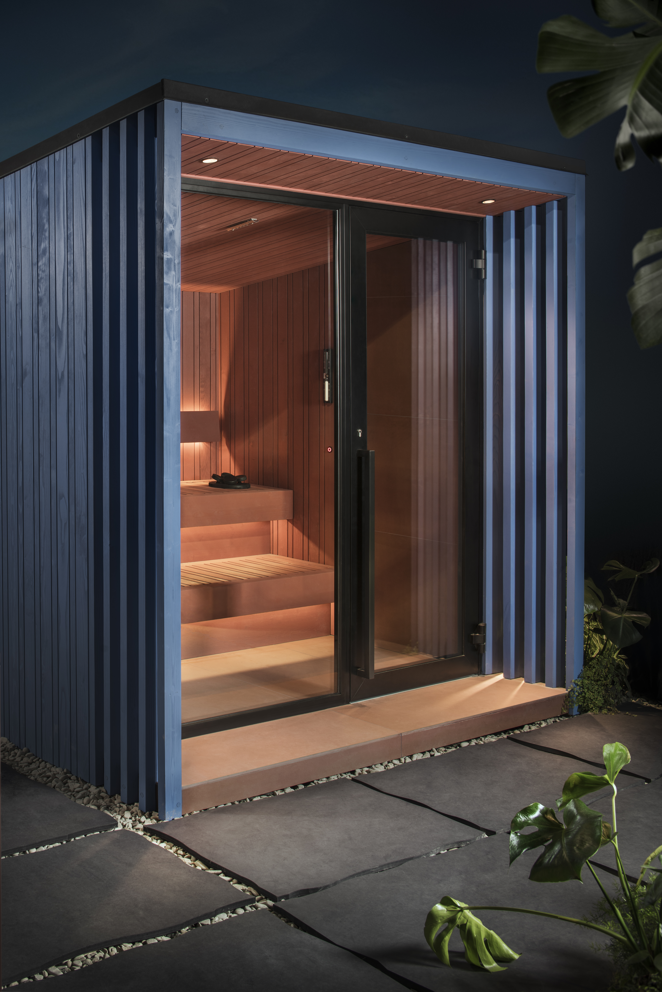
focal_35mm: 45
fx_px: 1241
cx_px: 331
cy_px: 496
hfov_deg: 29.9
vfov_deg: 43.6
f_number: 11
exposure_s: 1/60
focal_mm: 45
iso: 250
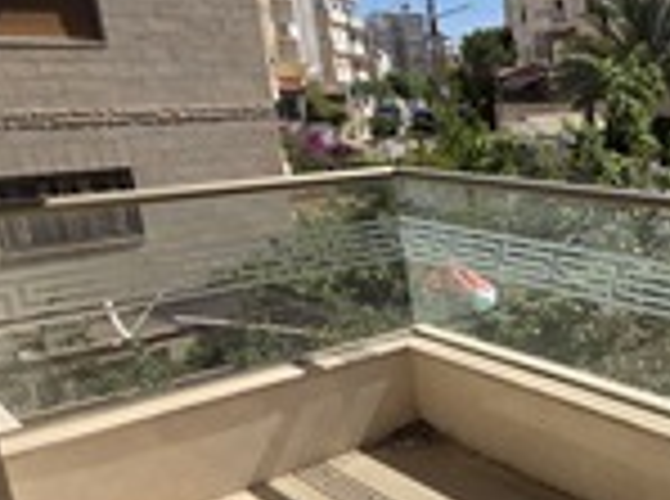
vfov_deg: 35.7
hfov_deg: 37.3
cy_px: 304
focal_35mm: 40
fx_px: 772
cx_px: 776
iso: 40
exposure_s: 1/2961
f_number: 1.9
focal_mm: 2.2
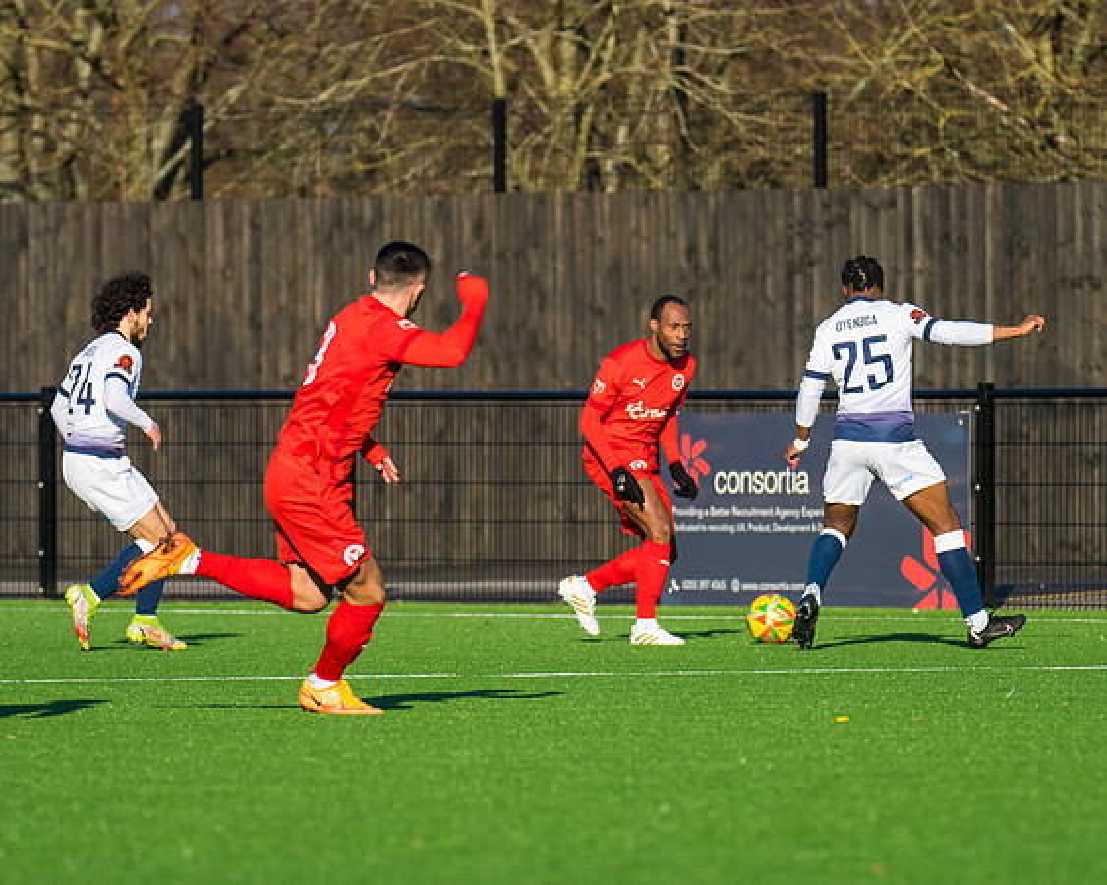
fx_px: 17489
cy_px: 520
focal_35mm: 534
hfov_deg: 3.6
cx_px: 606
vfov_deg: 2.9
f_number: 4
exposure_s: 1/3200
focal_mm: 250
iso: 400
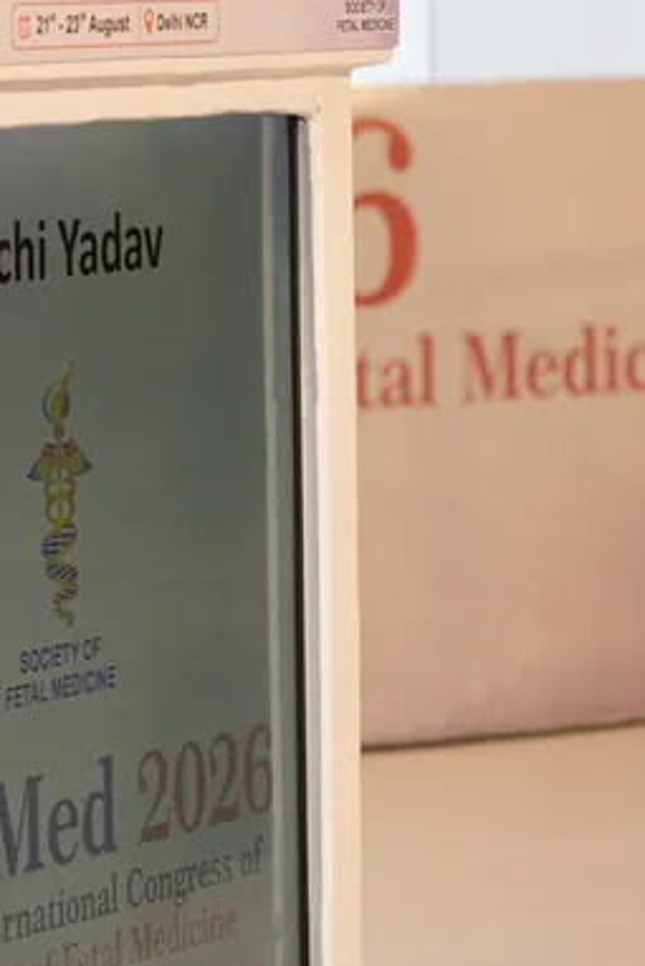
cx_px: -668
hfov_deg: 5.8
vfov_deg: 8.8
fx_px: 6202
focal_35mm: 231
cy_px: -102
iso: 1000
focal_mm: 69
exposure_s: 1/160
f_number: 5.6
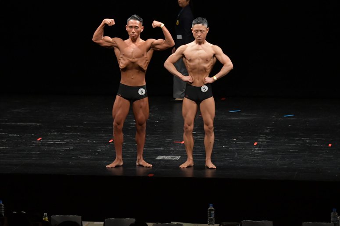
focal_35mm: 202
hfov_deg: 10.2
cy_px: 113
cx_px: 170
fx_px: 1907
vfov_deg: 6.8
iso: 3200
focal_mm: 135
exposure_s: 1/400
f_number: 5.6
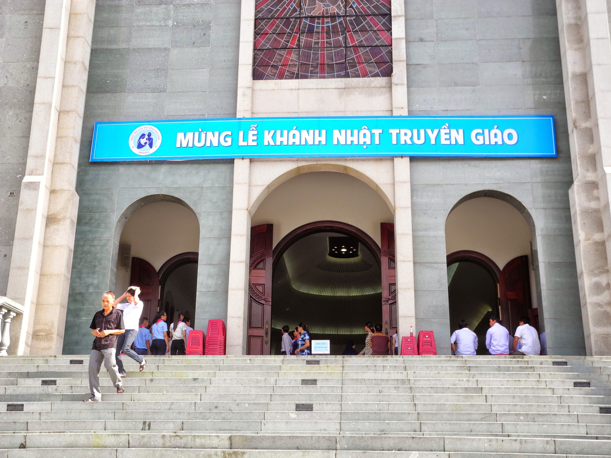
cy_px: 229
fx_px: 794
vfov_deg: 32.2
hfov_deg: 42.1
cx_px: 306
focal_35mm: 45
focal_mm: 9.7
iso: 100
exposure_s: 1/257
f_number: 3.2
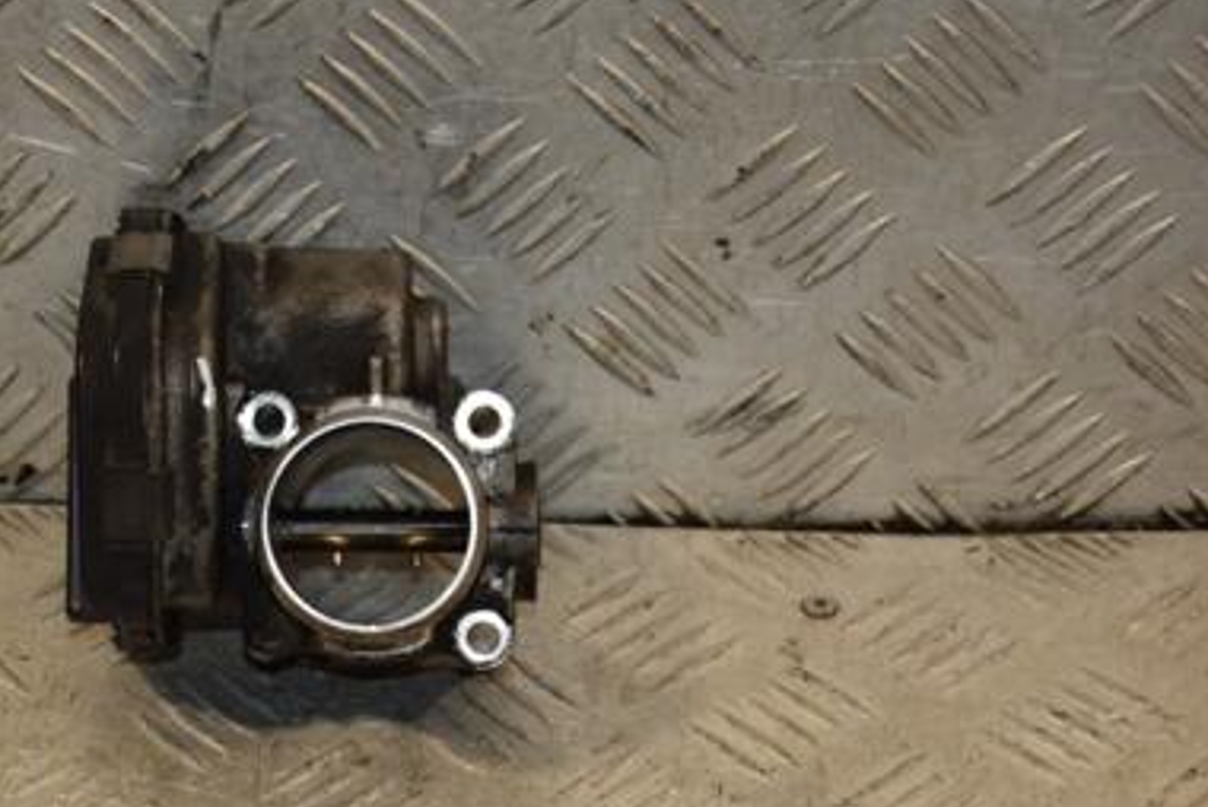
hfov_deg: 16.6
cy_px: 515
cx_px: 388
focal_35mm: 123
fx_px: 4130
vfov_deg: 11.2
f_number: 5
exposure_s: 1/200
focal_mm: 52
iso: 800
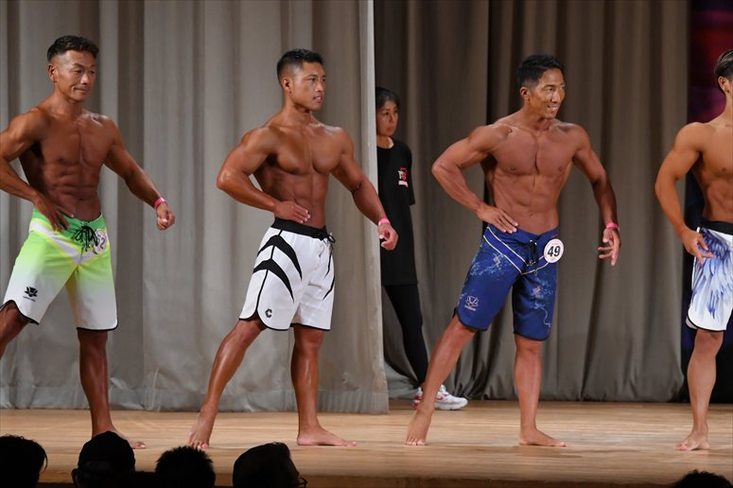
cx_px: 366
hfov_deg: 8.6
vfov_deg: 5.7
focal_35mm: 240
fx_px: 4884
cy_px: 244
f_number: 5.6
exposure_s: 1/400
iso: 3200
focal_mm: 160
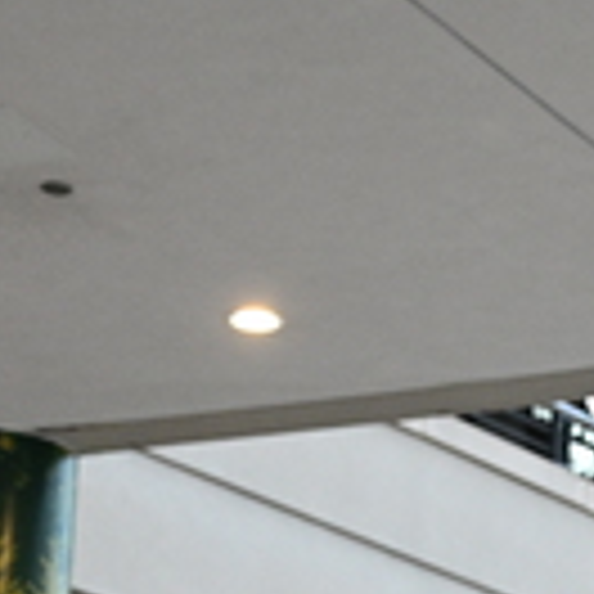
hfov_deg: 10.7
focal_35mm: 163
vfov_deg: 10.1
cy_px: 1062
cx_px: 218
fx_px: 3164
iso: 3200
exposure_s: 1/250
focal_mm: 46
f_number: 4
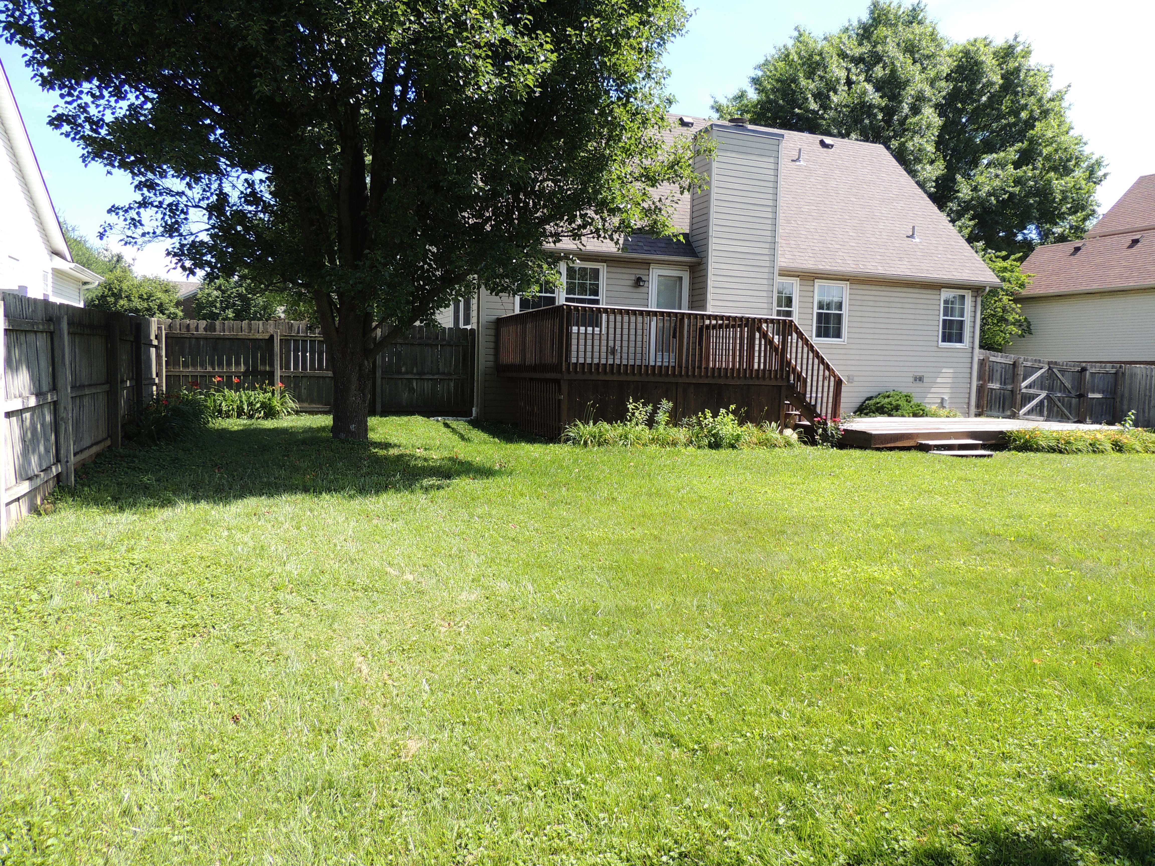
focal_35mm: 24
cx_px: 578
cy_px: 433
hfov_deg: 71.6
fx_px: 801
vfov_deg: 56.8
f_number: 3
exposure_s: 1/500
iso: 100
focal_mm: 4.3
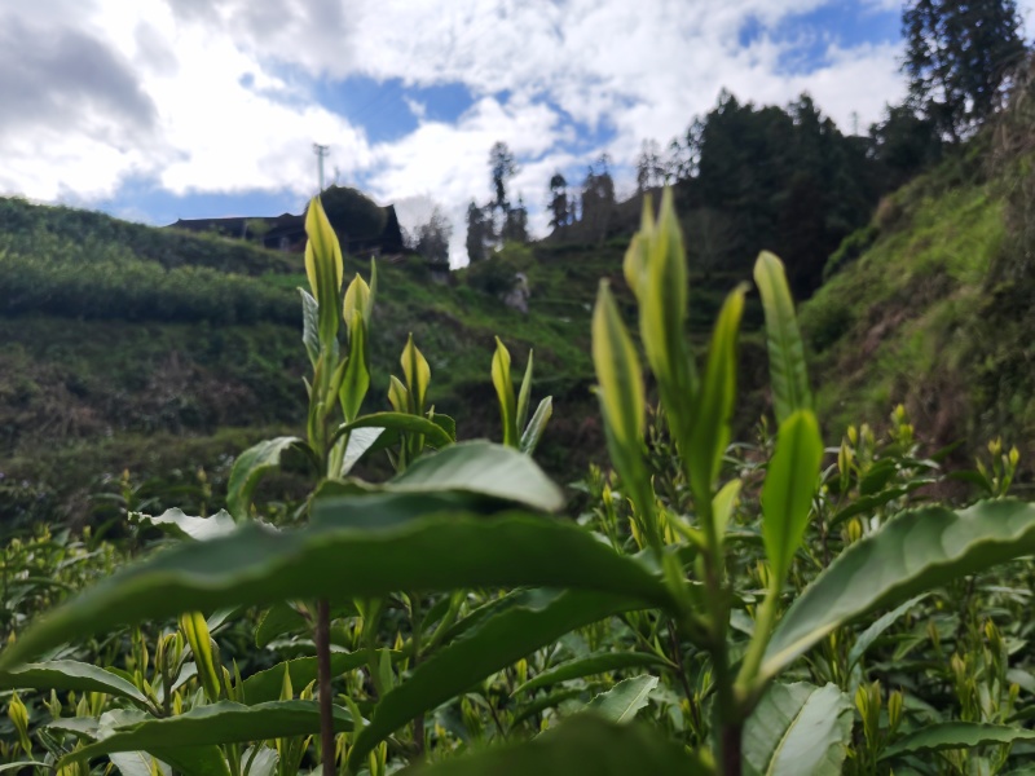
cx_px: 518
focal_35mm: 27
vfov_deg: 51.4
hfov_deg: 65.3
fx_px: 807
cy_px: 388
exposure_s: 1/4200
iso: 50
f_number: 1.95
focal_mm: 5.52
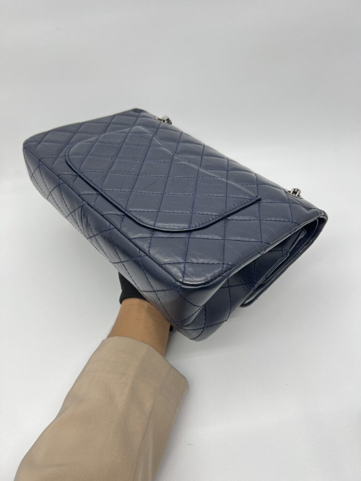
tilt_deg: -45.0
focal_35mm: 26
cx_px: 180
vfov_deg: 67.3
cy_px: 240
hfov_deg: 53.1
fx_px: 362
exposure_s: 1/100
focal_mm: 5.7
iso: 40
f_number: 1.5
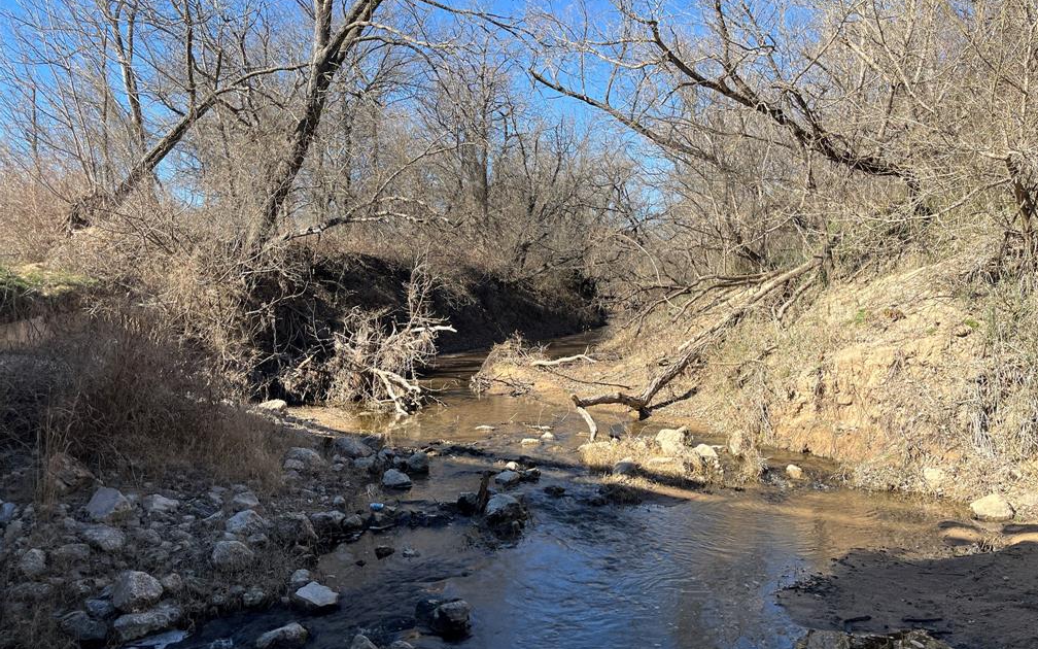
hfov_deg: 66.5
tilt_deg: -3.2
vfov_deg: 44.5
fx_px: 792
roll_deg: +0.0
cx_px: 526
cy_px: 339
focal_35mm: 28
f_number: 1.6
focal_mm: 5.1
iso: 50
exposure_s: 1/1477
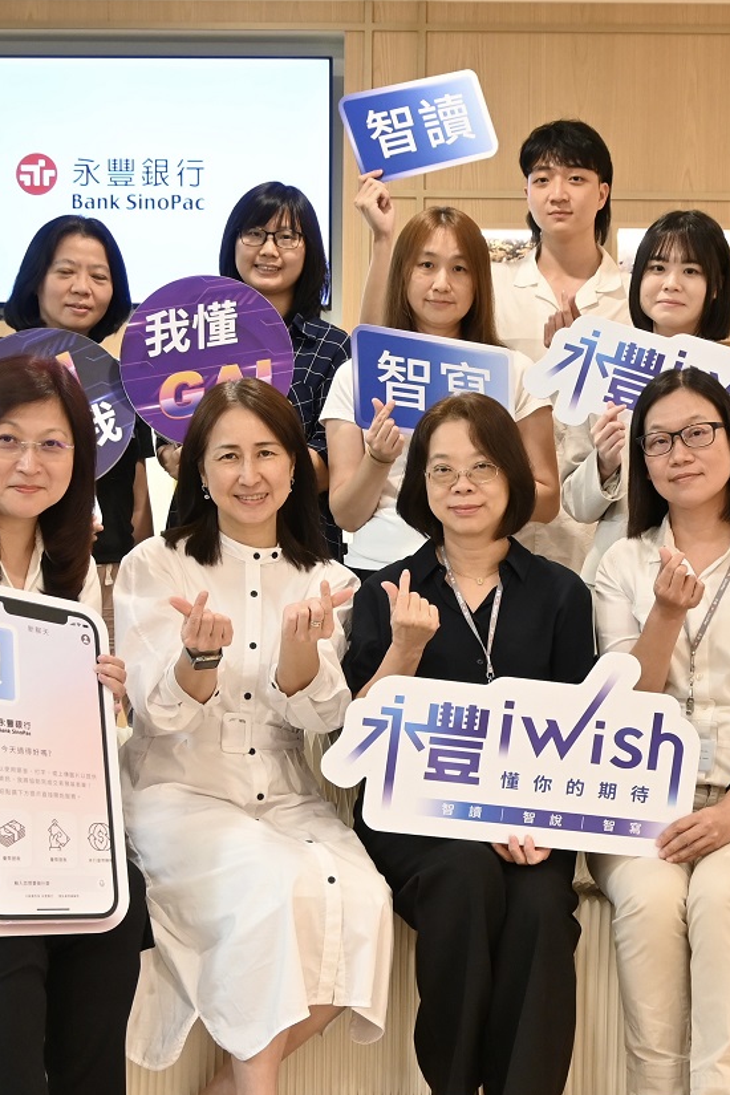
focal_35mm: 60
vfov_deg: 33.3
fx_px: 1825
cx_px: 465
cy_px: 626
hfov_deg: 22.6
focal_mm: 22
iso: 640
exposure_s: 1/40
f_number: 4
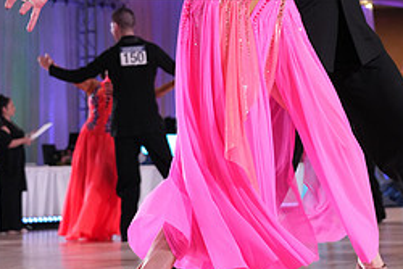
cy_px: -53
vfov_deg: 13.1
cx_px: 304
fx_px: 1142
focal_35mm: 102
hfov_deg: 19.9
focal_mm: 44
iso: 2500
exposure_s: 1/500
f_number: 4
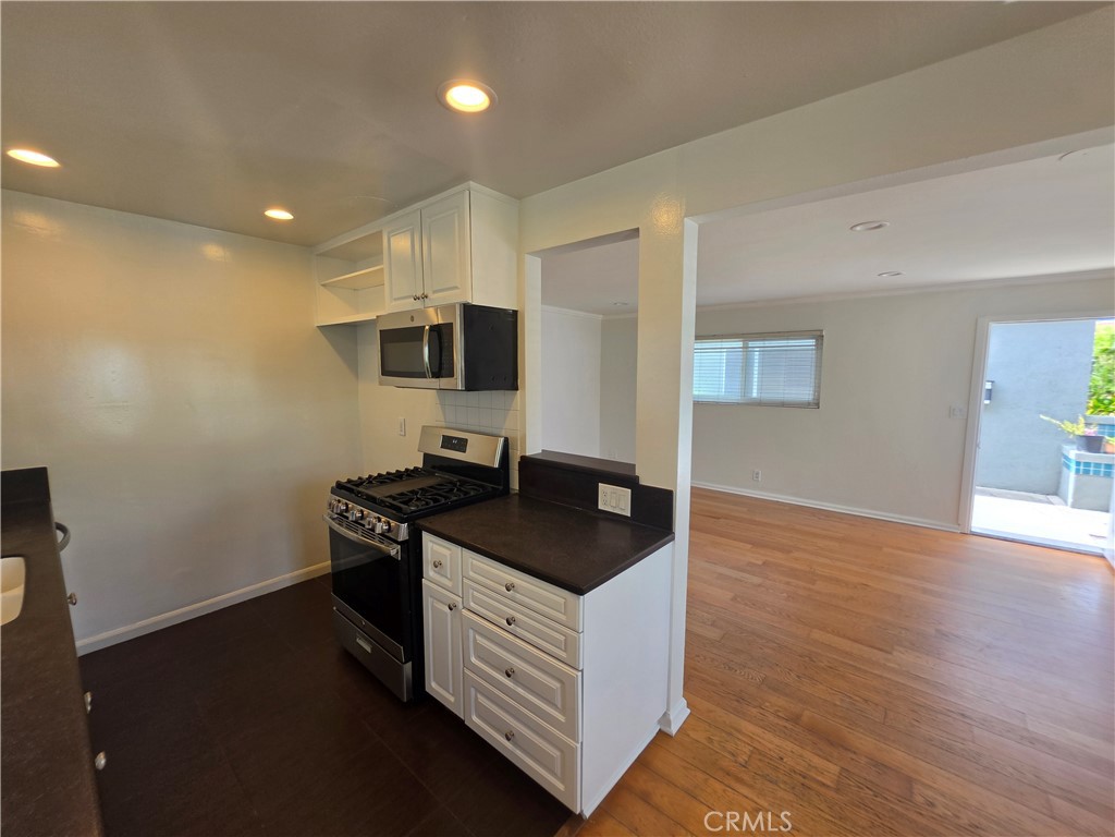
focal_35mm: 13
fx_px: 419
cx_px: 558
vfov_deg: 89.9
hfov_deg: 106.2
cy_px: 418
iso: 32
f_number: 1.9
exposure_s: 1/120
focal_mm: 2.2
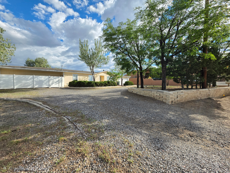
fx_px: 86
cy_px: 86
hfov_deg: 106.2
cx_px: 115
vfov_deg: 89.9
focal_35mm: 13
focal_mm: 2.2
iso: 32
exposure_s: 1/1111
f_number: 1.9
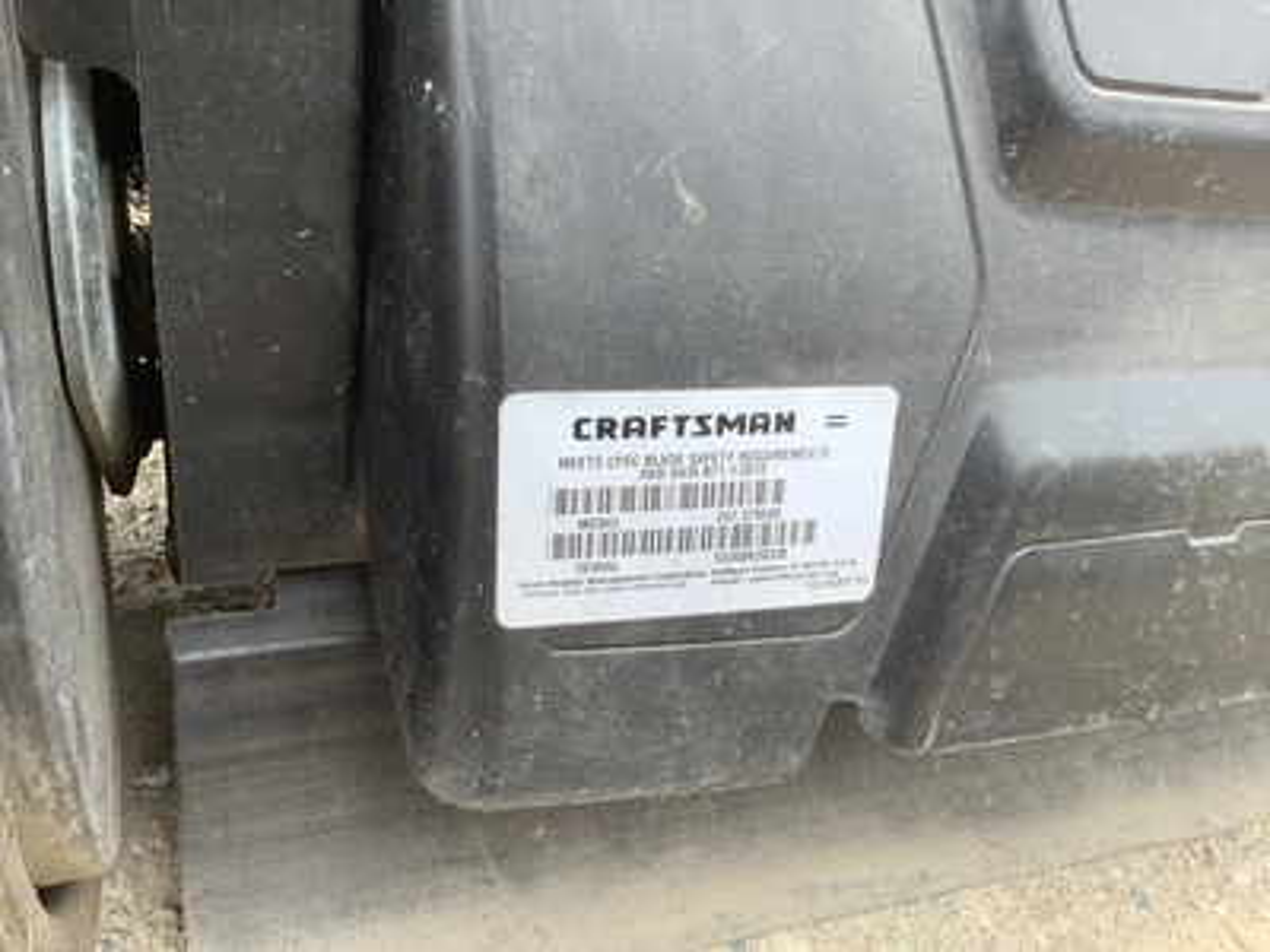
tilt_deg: -45.0
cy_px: 476
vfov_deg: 45.4
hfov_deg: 58.4
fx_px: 1137
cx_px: 635
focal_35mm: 31
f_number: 2.4
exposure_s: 1/125
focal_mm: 3.3
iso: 25
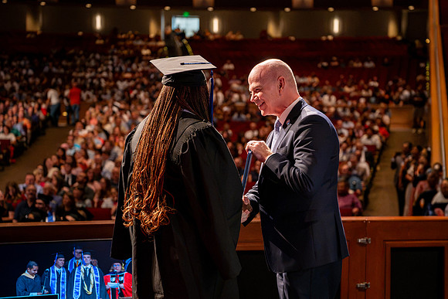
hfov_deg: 27.3
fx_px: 923
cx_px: 253
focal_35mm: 74
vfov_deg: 18.4
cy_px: 174
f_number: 2.8
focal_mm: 57
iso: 2000
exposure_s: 1/400
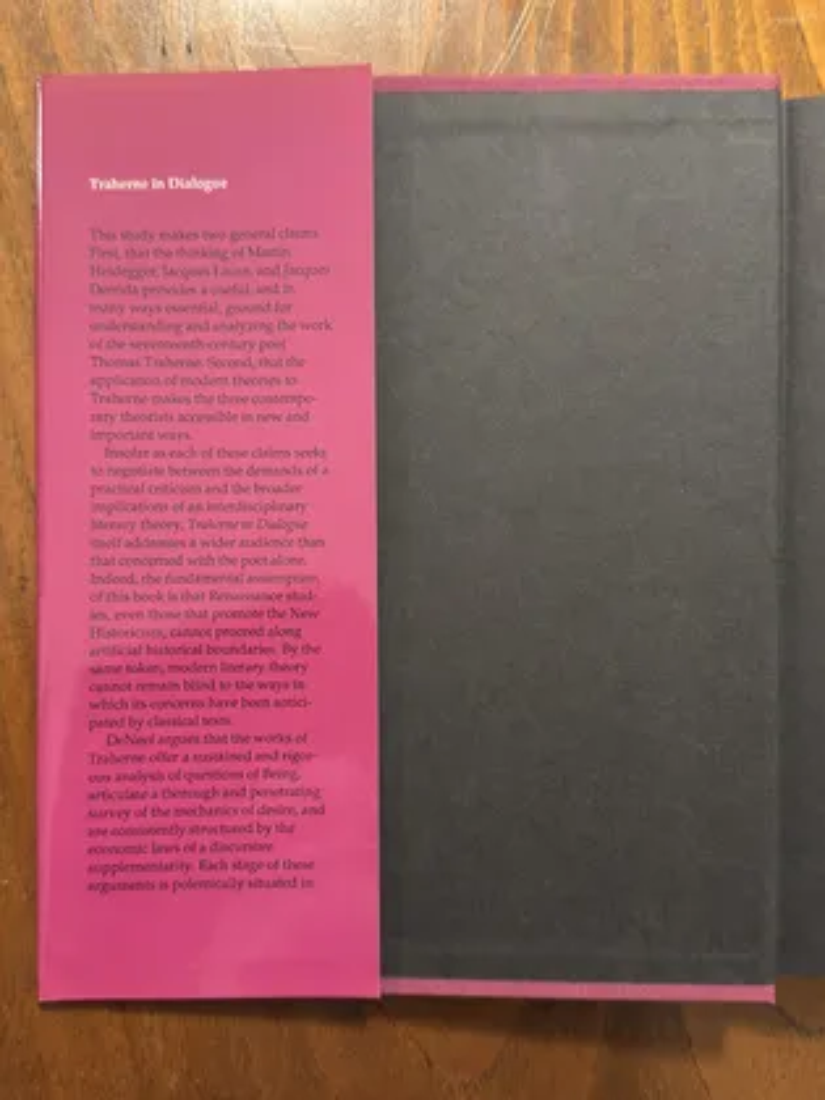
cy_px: 550
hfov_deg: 40.7
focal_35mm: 35
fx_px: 1112
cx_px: 412
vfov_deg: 52.6
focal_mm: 6.76
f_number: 1.78
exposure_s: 1/30
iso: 640
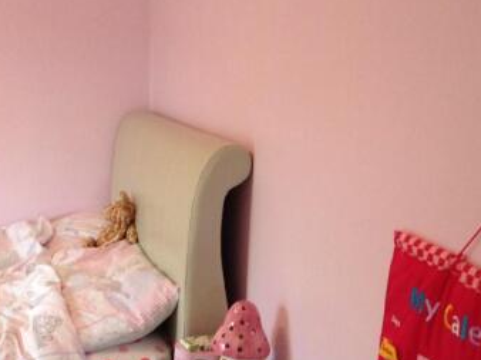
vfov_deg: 25.3
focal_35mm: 57
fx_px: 791
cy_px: 280
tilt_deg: -18.6
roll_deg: -0.8
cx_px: 102
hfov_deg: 32.9
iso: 125
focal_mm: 4.12
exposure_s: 1/20
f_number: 2.4
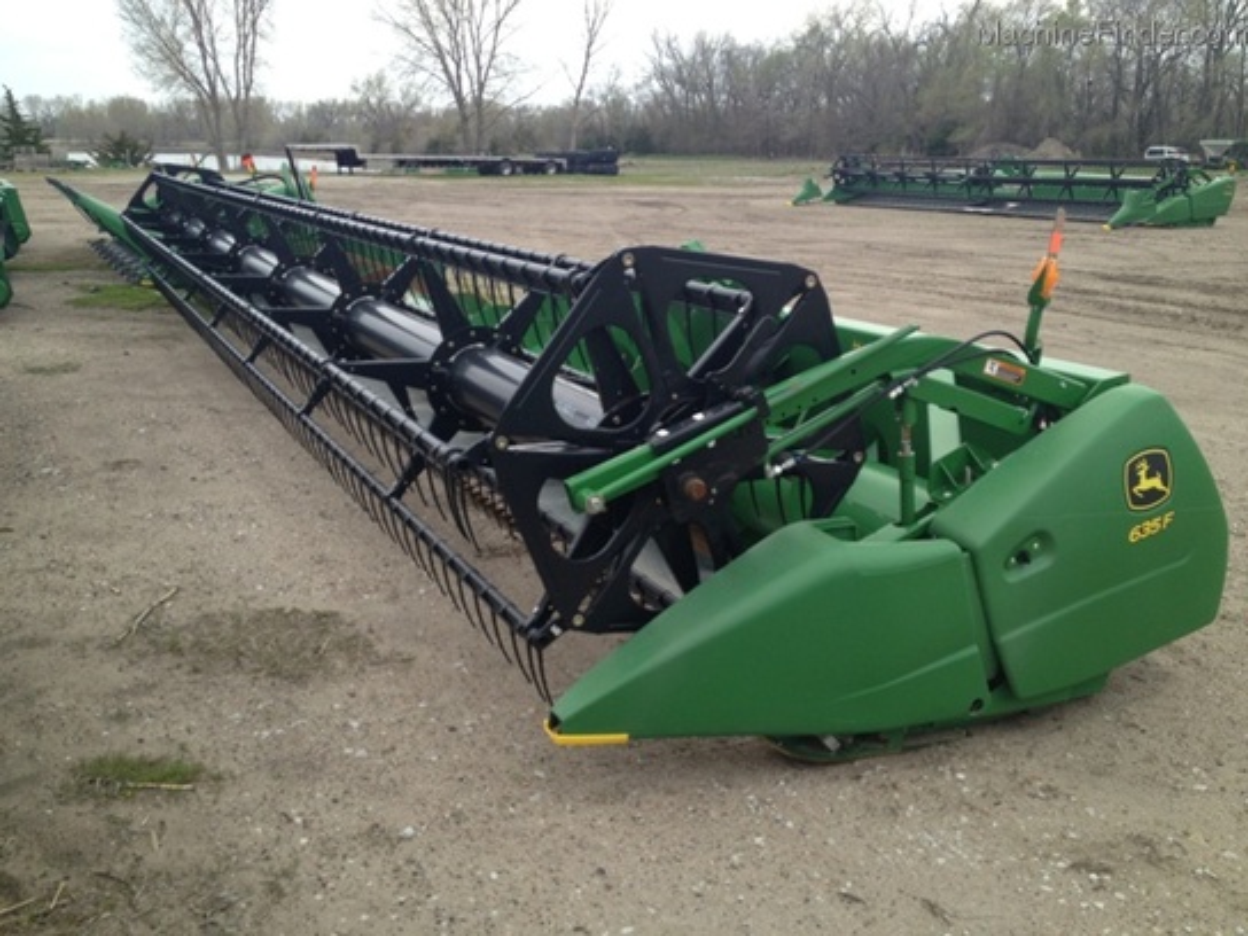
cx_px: 624
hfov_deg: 52.6
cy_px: 468
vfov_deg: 40.7
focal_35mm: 35
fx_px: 1262
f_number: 2.4
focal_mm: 4.28
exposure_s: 1/890
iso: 50
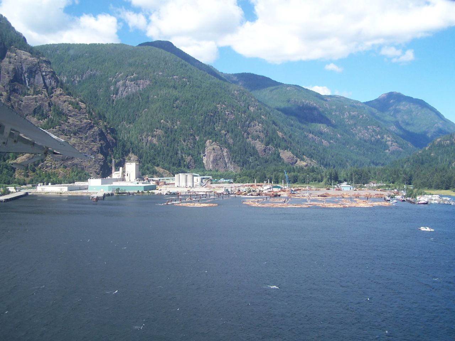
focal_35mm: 38
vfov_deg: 37.7
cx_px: 228
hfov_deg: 49.0
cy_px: 170
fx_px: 499
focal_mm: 6.3
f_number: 2.8
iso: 80
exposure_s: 1/640
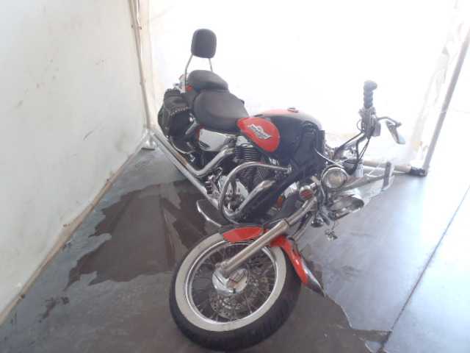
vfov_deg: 49.7
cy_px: 176
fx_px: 380
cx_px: 235
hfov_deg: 63.4
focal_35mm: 28
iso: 200
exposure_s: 1/20
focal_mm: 5
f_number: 3.5
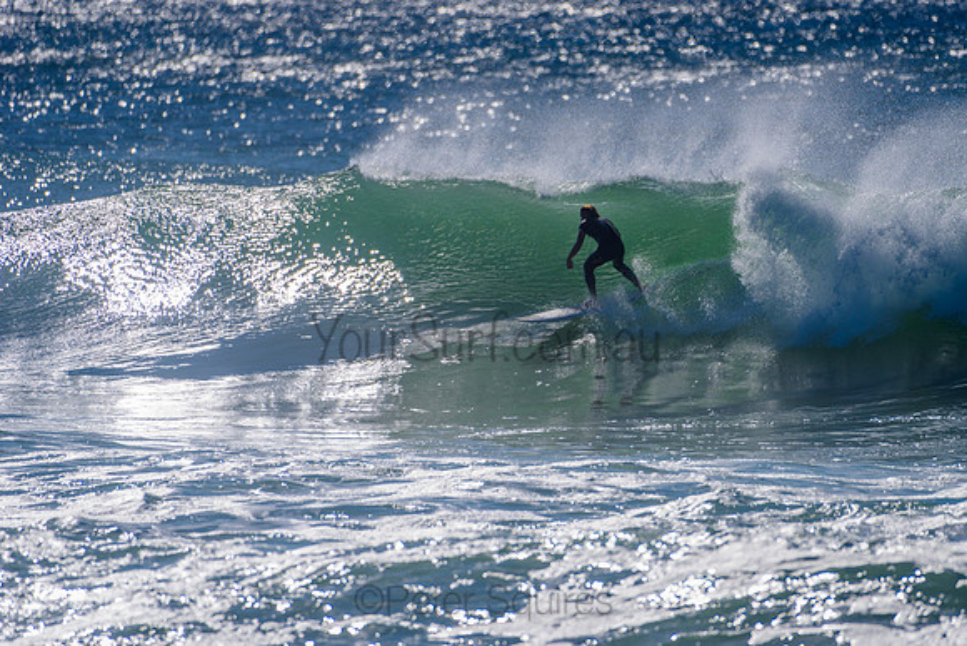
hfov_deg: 3.6
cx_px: 552
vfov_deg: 2.4
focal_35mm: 576
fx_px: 15477
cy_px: 282
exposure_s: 1/2000
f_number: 5.6
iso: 100
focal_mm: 500
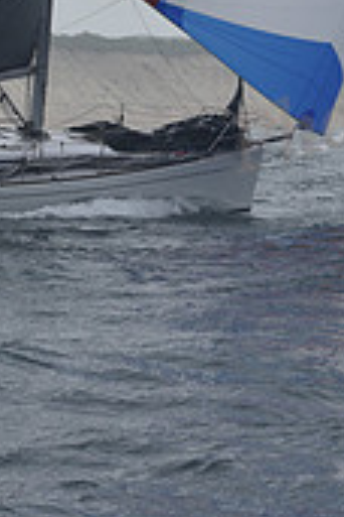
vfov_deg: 8.4
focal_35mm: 237
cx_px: 77
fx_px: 3397
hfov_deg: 5.8
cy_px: -327
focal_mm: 70
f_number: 13
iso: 250
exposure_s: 1/800
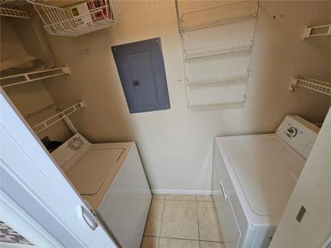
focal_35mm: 13
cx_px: 166
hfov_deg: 106.2
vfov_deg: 89.9
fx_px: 124
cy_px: 124
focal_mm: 2.2
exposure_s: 1/60
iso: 250
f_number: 2.2
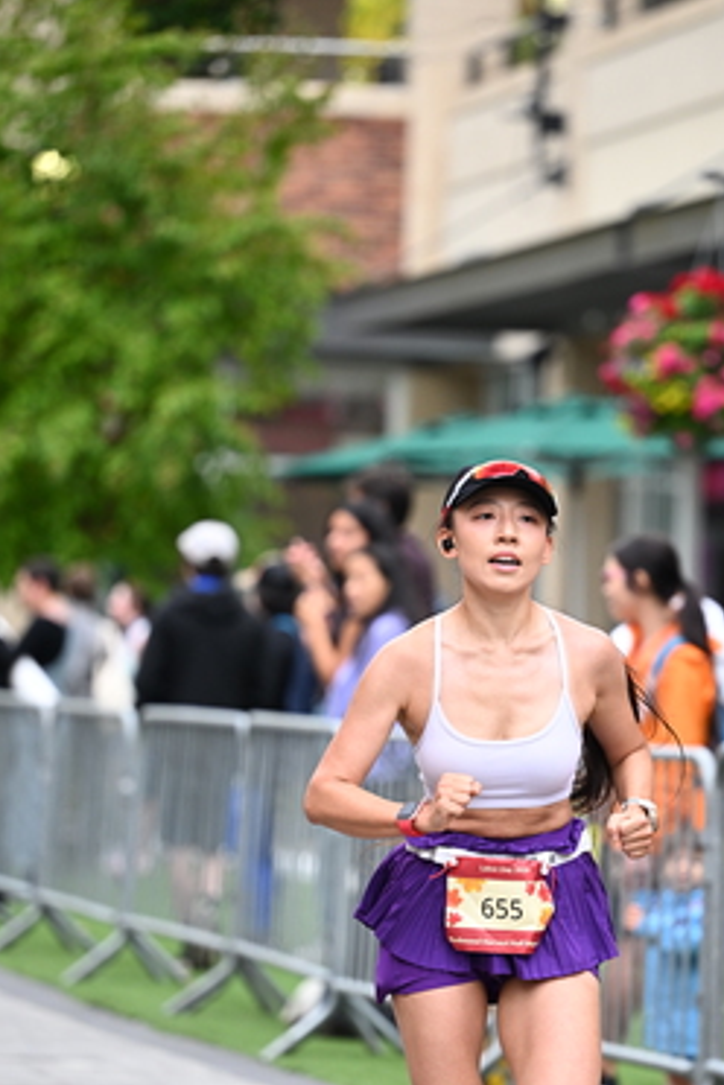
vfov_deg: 9.9
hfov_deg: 6.6
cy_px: 662
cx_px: 515
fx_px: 6244
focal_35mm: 207
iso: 800
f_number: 2.8
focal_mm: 140
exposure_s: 1/2000
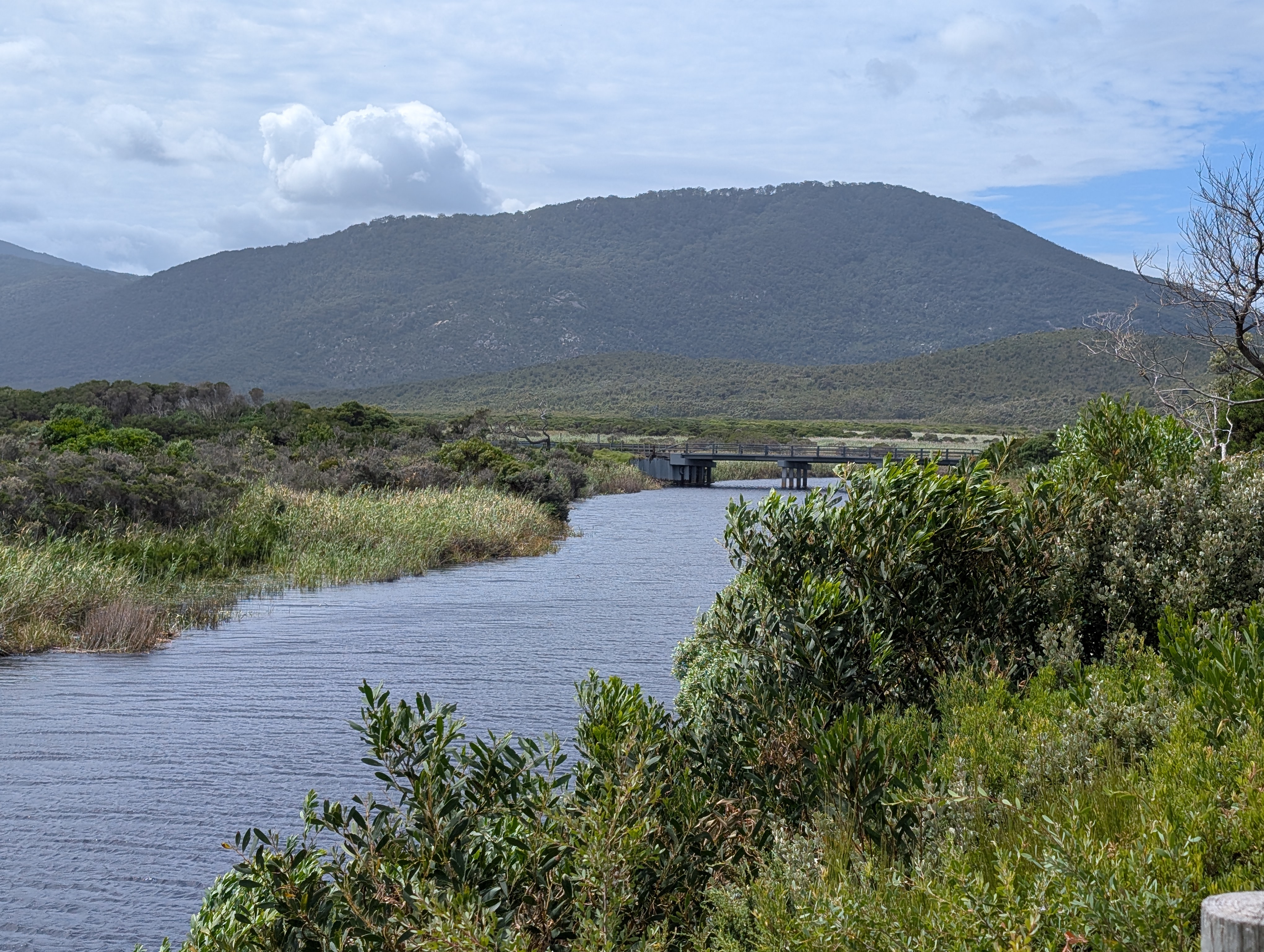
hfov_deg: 38.9
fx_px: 1792
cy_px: 476
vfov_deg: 29.7
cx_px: 632
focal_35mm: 49
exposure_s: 1/1883
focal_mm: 6.9
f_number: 1.68
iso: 22
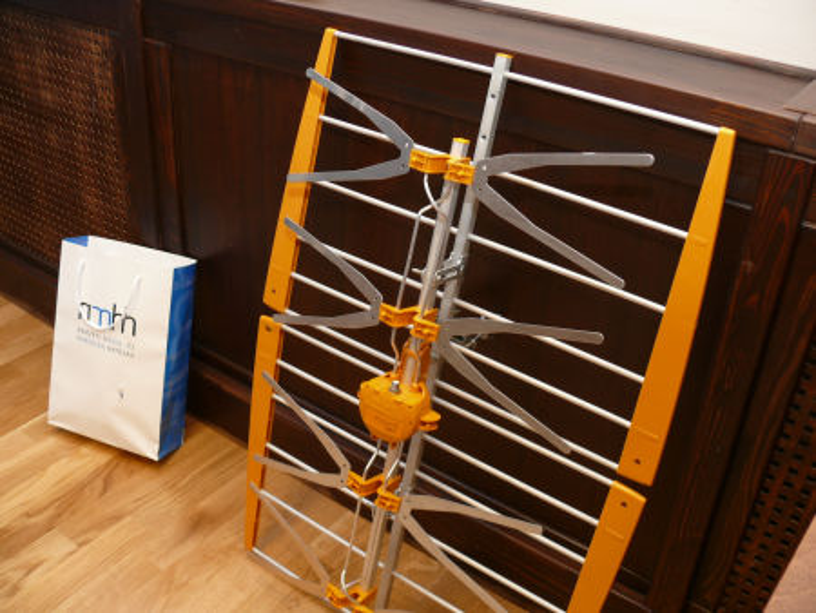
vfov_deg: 40.7
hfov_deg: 52.6
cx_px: 408
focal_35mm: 35
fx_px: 825
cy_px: 306
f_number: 2.8
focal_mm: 7.4
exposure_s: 1/30
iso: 100
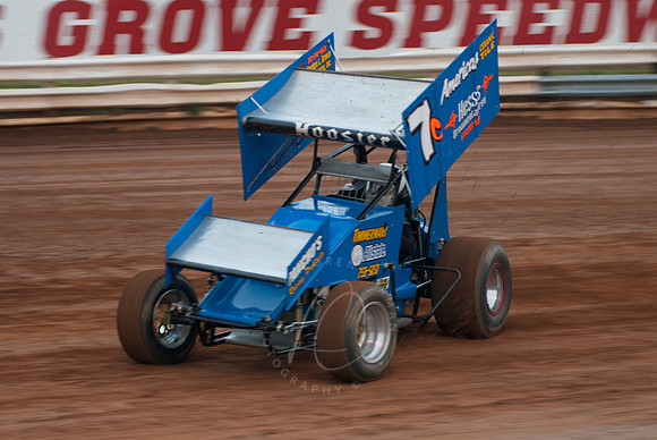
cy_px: 220
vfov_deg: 11.4
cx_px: 328
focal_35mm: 120
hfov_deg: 17.0
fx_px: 2192
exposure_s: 1/320
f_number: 3.2
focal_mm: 80
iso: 400
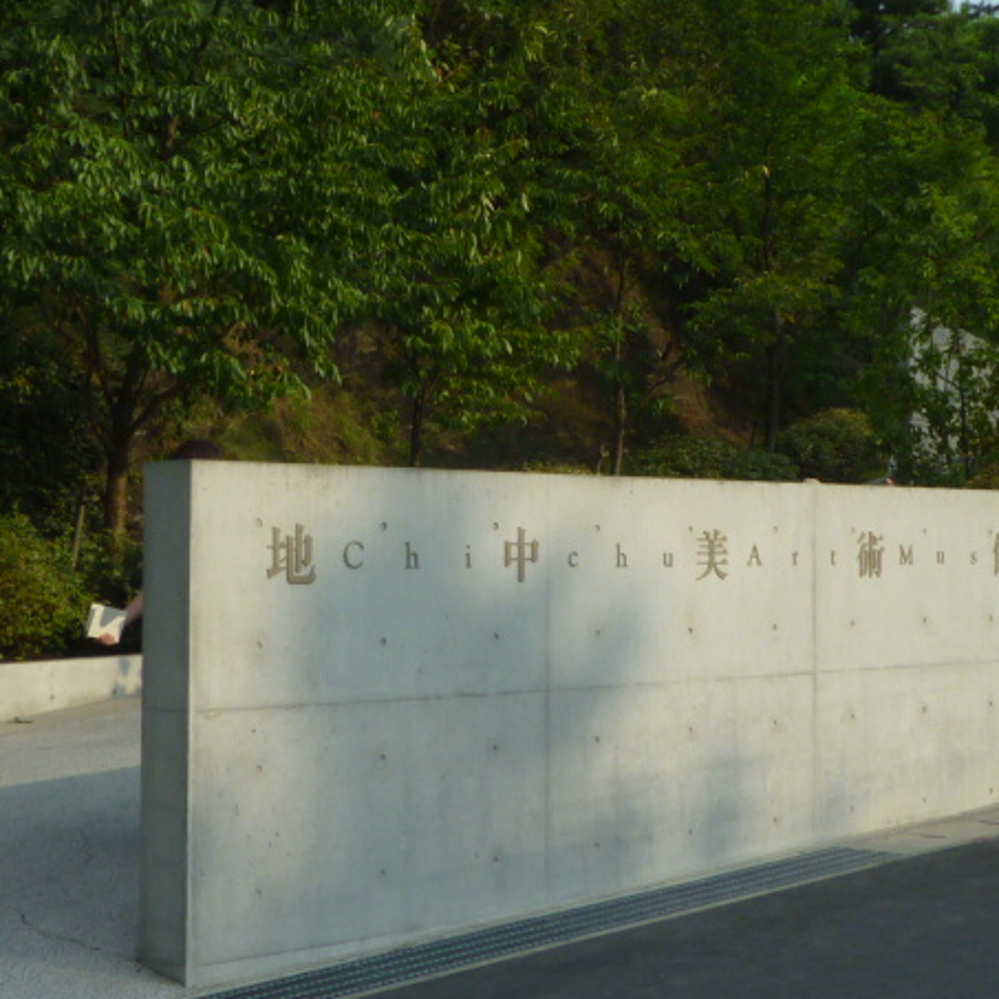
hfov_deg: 26.5
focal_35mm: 65
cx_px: 529
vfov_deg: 26.5
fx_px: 2122
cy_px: 503
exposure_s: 1/500
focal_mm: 4.7
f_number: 4
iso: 80
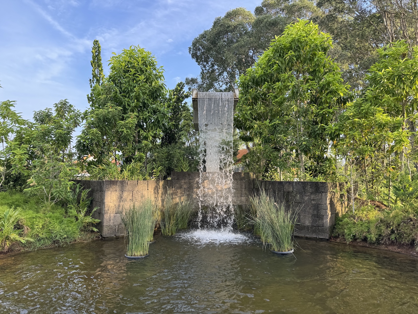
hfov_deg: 71.6
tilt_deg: +3.8
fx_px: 290
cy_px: 157
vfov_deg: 56.8
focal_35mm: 24
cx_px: 209
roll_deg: -0.2
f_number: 1.78
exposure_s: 1/553
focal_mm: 6.76
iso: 80
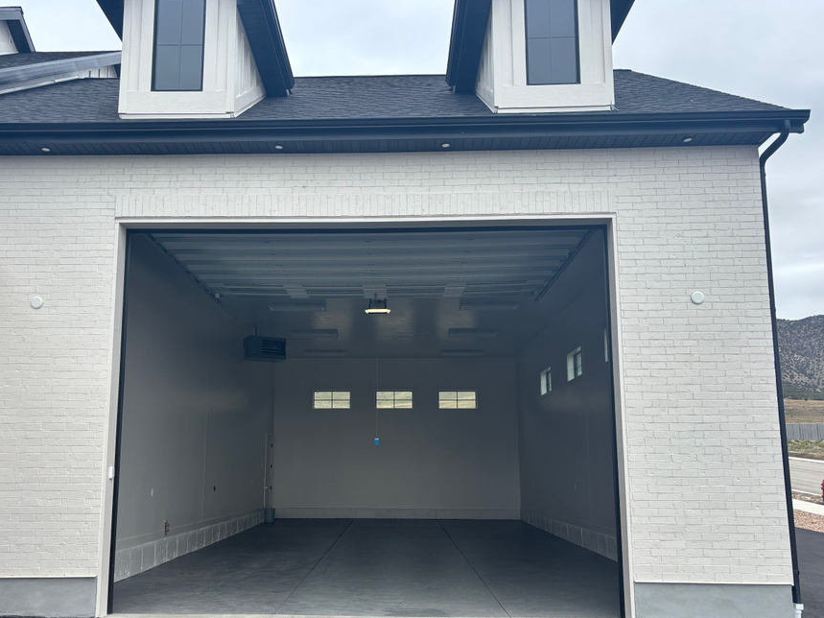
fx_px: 738
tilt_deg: +7.8
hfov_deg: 58.2
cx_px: 367
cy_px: 364
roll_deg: -0.4
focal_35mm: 31
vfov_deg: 45.2
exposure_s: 1/2024
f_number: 1.6
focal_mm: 5.96
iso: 50
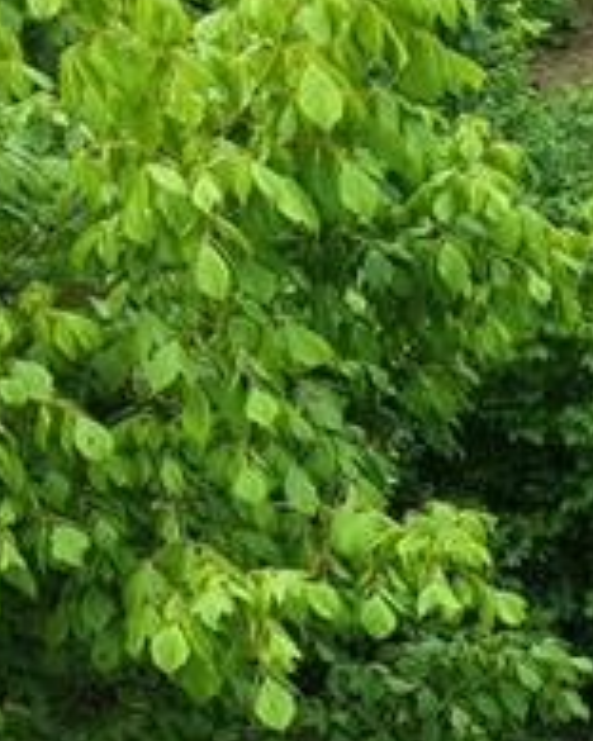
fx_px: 2698
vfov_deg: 14.7
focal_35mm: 123
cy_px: 1060
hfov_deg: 11.3
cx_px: 1216
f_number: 1.8
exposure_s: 1/30
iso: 100
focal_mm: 8.67
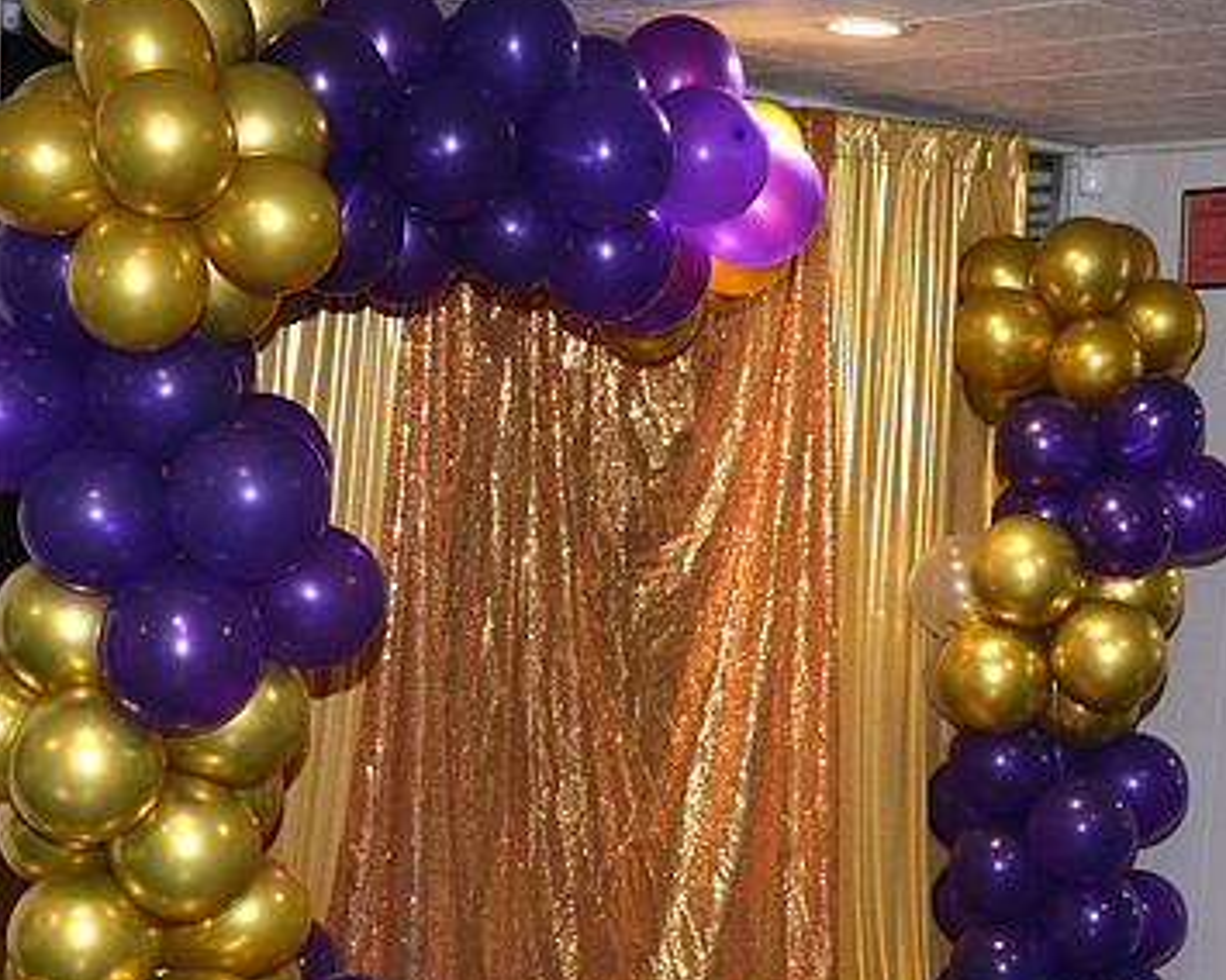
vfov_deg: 22.1
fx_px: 2504
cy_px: 647
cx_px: 611
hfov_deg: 27.5
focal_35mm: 69
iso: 800
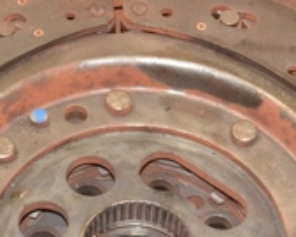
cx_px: 117
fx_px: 1777
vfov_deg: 7.6
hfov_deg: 9.5
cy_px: 270
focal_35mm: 203
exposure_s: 1/125
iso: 800
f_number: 5
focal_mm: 38
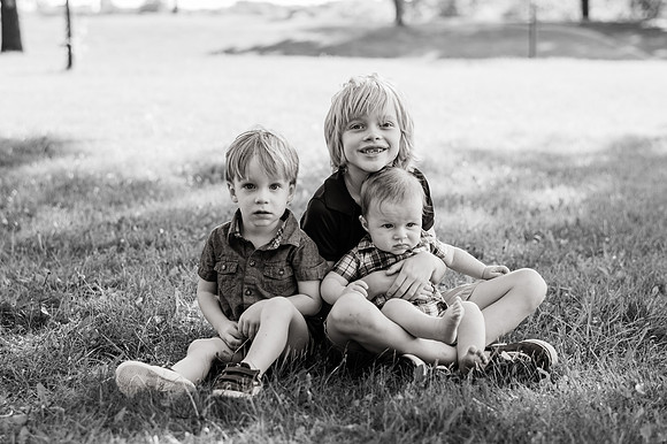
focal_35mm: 66
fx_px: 1229
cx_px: 285
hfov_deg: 30.3
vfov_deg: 20.5
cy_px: 204
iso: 160
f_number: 2.8
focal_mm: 58
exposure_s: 1/500
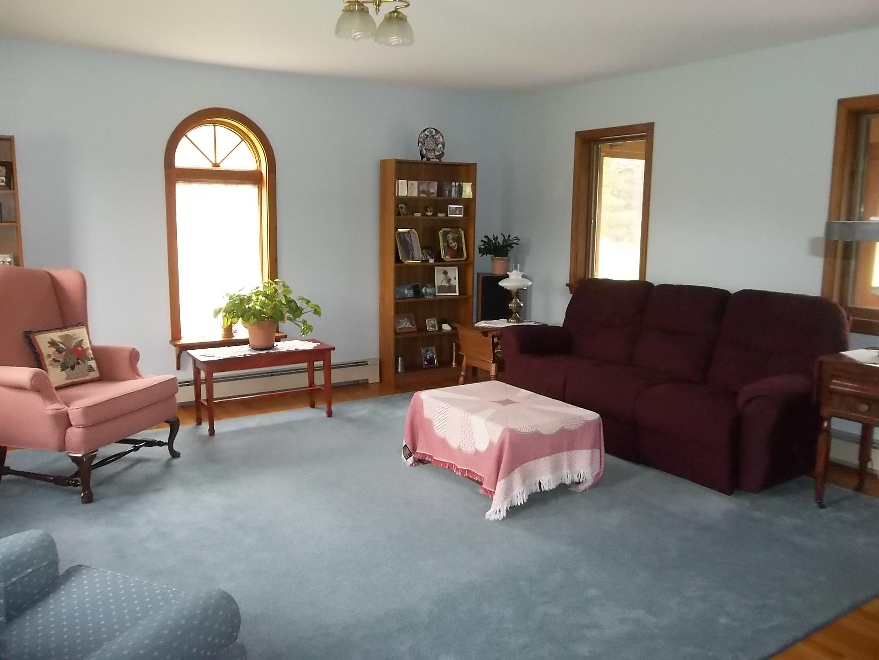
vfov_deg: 51.4
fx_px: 686
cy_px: 330
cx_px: 440
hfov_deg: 65.3
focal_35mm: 27
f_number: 3.5
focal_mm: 4.9
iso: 320
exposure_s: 1/50
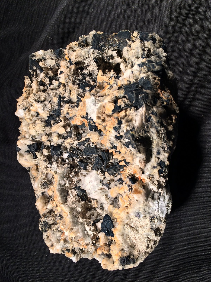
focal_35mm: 29
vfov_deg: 61.7
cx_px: 106
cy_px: 141
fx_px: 236
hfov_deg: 48.2
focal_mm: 4.15
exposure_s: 1/60
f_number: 2.2
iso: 50
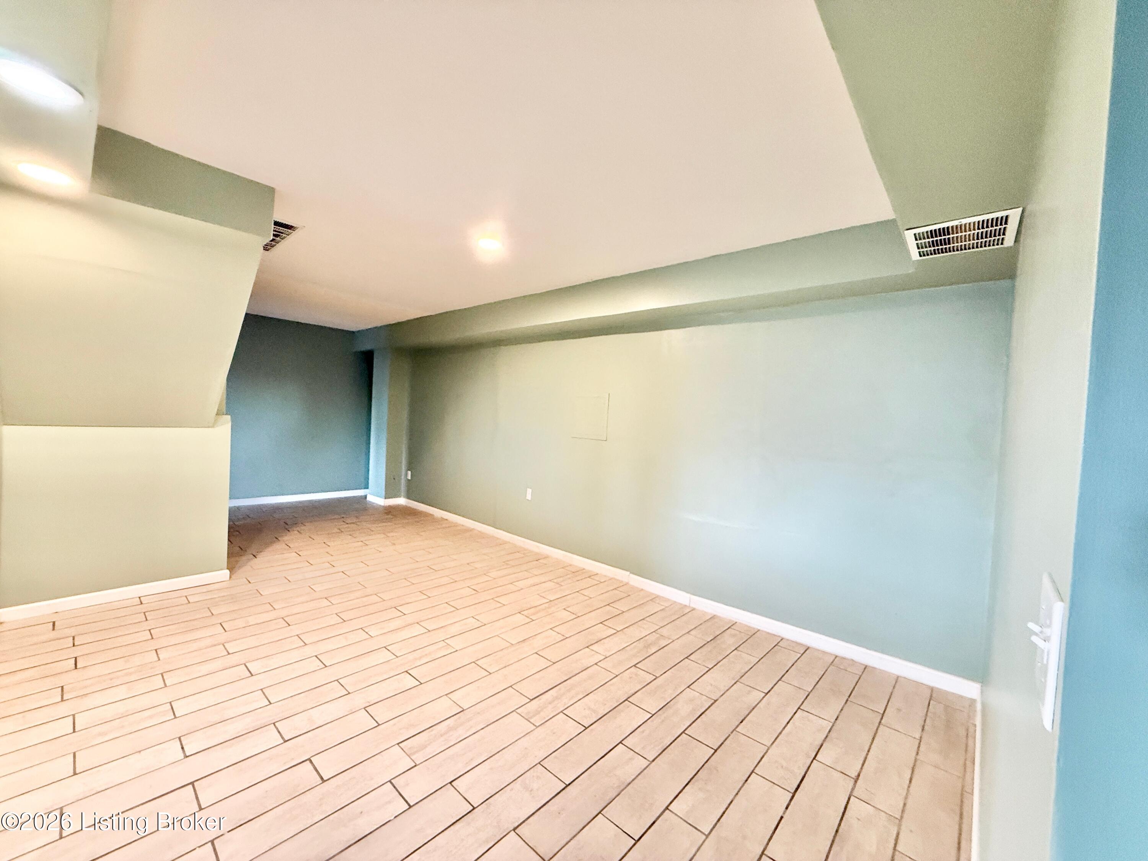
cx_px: 574
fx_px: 464
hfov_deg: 102.1
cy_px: 430
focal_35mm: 14
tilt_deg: -1.4
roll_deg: -4.2
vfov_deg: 85.7
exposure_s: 1/60
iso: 400
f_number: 2.2
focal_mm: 2.22
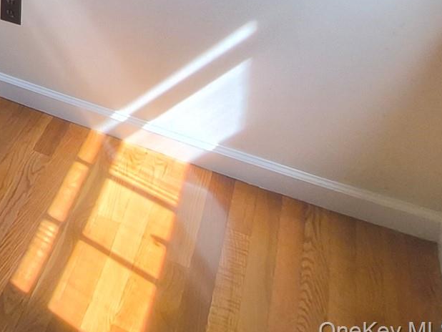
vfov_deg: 21.7
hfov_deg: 24.8
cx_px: -268
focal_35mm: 53
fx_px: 677
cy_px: -202
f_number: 2.2
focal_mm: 1.46
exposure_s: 1/120
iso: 40
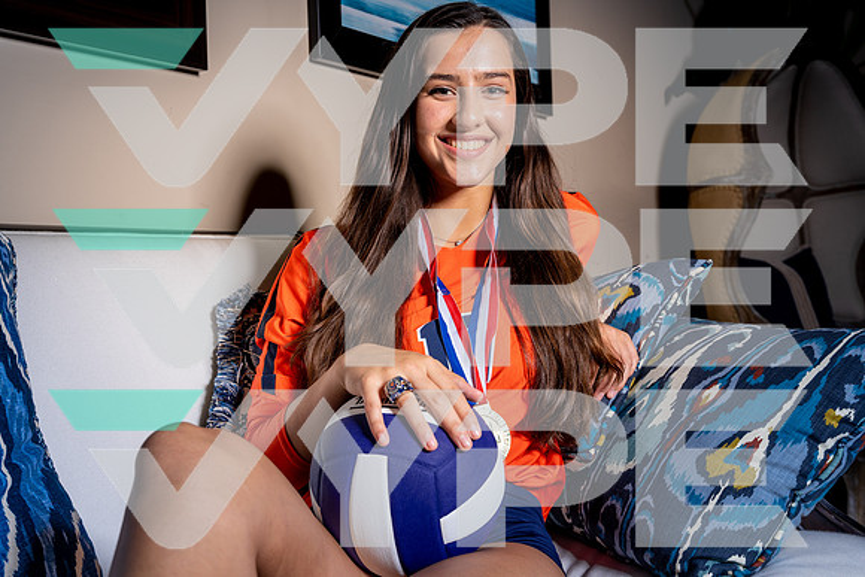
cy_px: 288
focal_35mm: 42
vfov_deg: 31.9
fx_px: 1009
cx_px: 432
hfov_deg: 46.4
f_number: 5.6
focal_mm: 42
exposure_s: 1/250
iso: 100
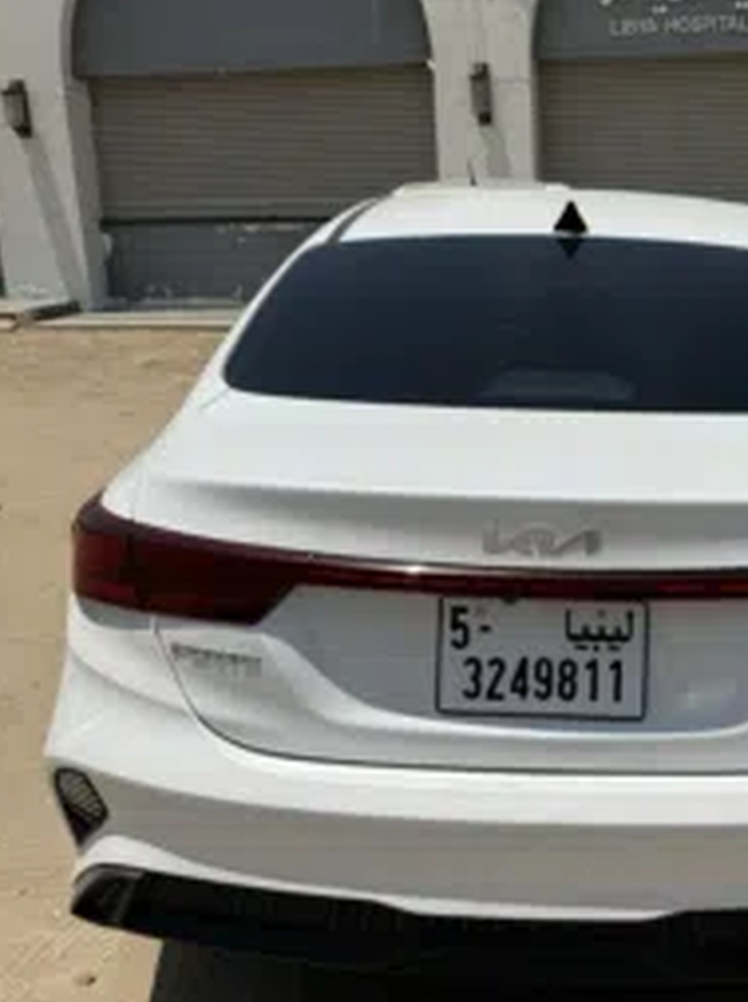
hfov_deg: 36.5
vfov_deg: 49.0
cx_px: 586
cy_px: 503
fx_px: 1098
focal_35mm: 38
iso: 80
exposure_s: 1/11905
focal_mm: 6.76
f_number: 1.78
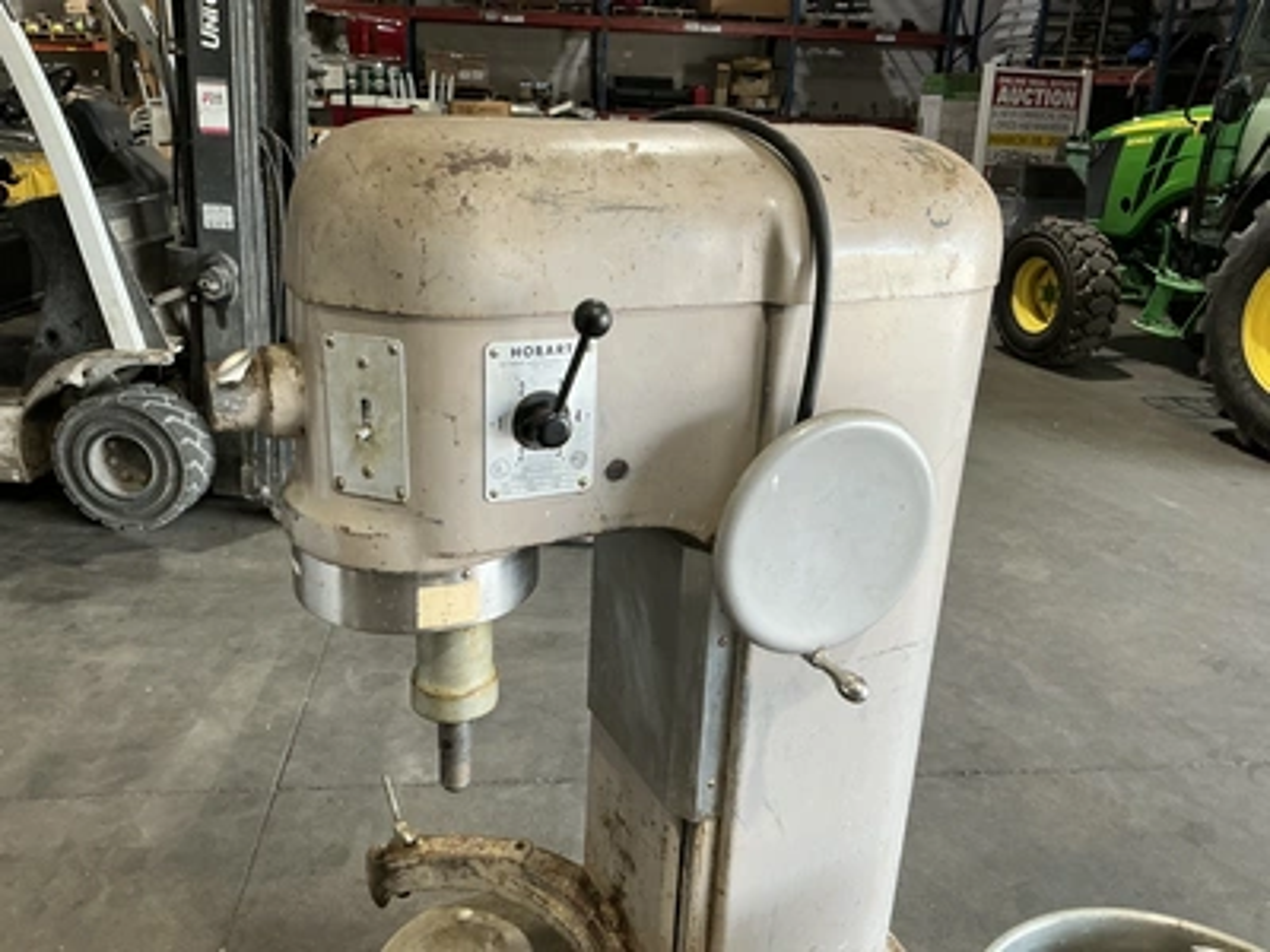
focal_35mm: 28
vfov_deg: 49.7
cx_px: 635
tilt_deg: -20.6
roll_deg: -3.1
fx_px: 1027
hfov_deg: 63.4
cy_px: 476
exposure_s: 1/75
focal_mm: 3
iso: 64
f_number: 1.8
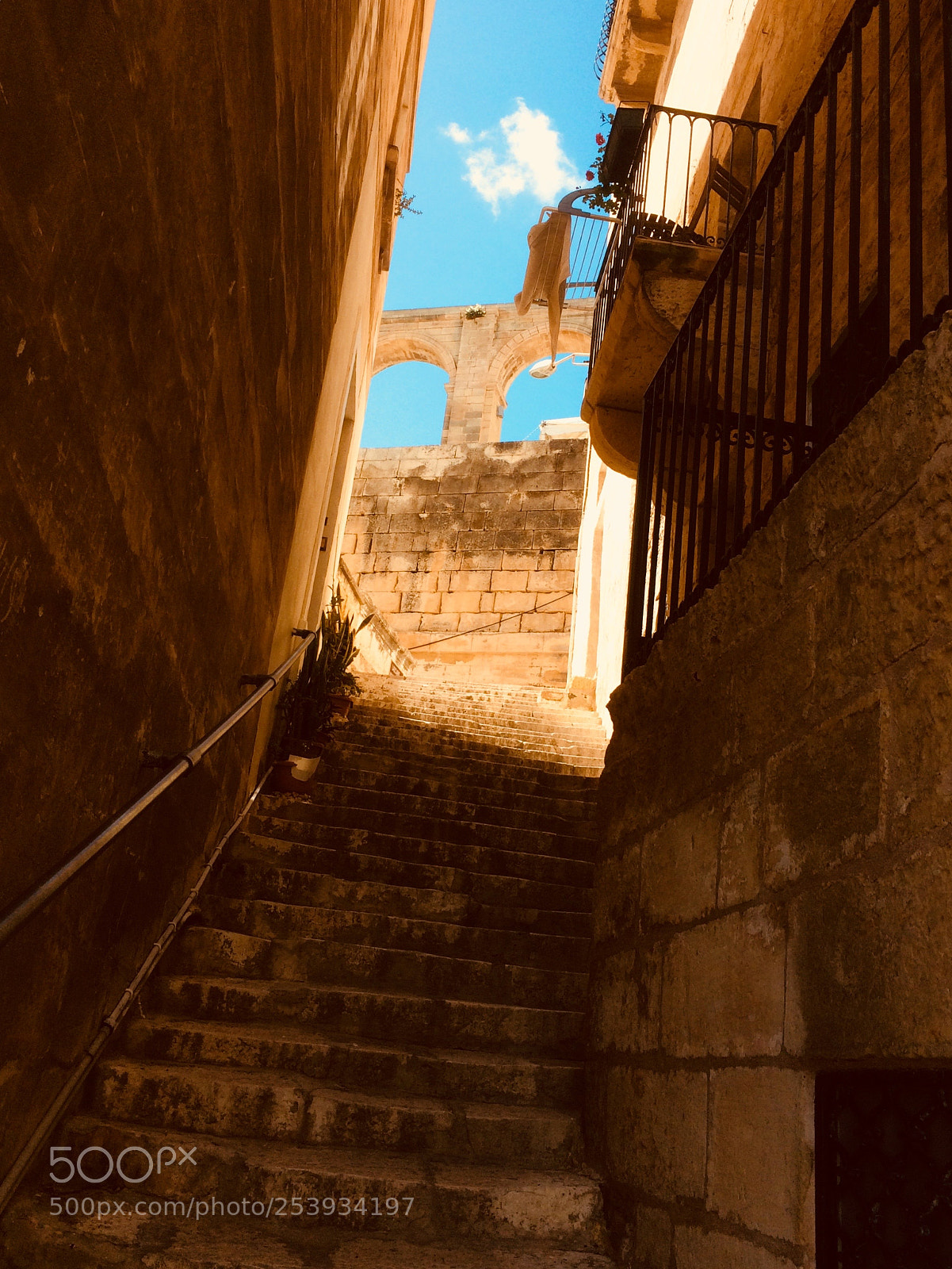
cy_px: 634
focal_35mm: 29
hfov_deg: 48.3
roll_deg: -1.9
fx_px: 1063
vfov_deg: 61.6
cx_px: 476
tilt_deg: +17.3
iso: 32
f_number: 2.2
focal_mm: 4.15
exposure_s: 1/1466
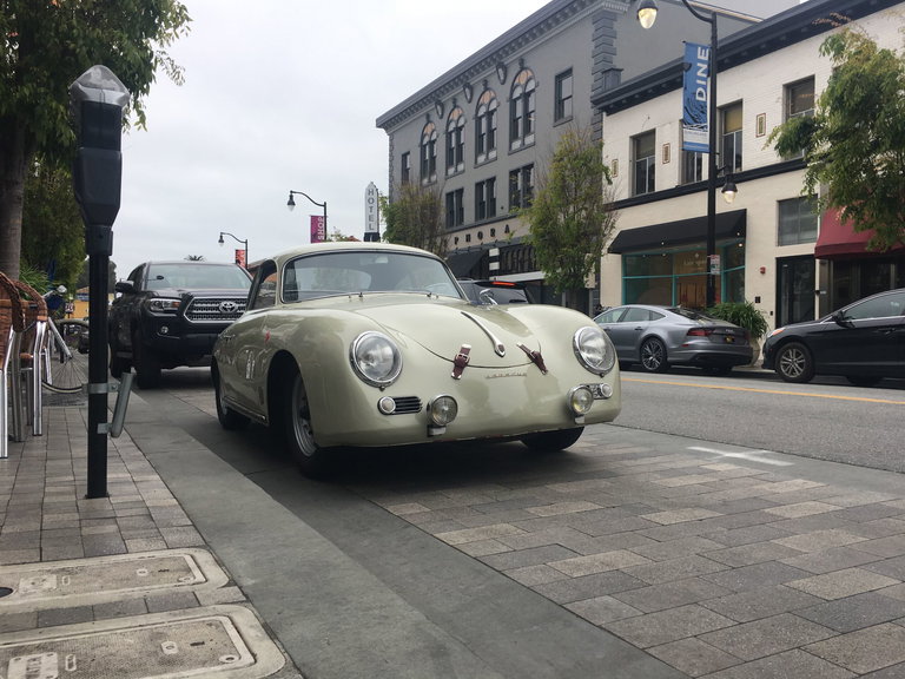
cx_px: 452
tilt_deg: -0.2
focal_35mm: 29
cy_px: 340
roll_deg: +0.5
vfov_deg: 48.2
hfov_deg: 61.7
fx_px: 758
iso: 25
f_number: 2.2
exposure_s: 1/523
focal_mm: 4.15
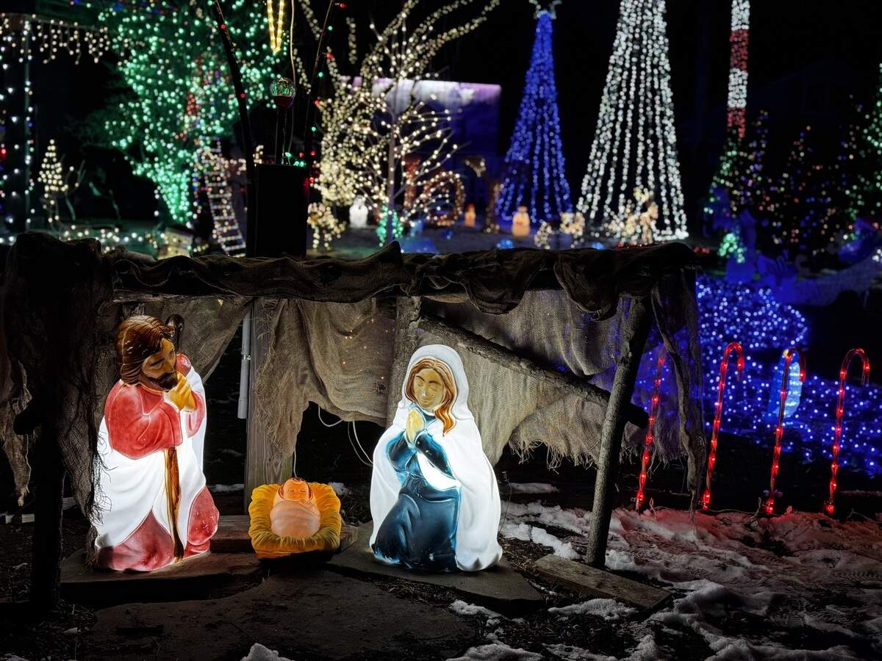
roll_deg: -2.9
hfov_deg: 39.7
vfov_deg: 30.3
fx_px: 1223
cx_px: 441
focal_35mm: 48
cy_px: 330
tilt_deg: -8.1
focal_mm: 6.76
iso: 80
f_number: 1.78
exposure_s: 1/60
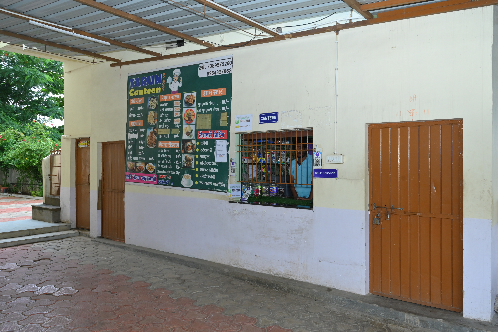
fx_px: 408
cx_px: 249
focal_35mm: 30
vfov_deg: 44.2
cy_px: 166
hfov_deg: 62.8
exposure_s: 1/200
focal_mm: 29.5
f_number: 7.1
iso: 800
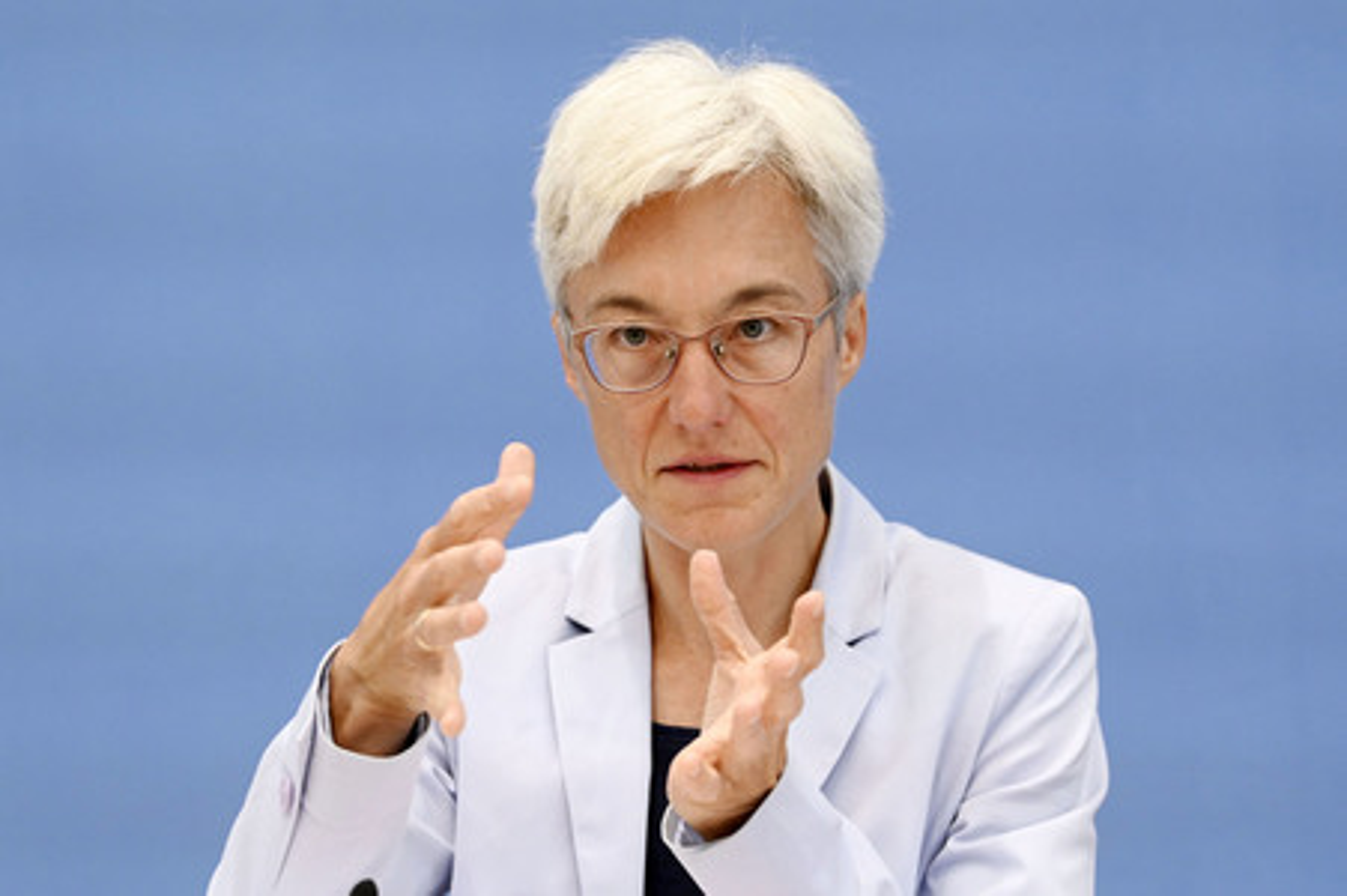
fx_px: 4561
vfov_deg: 11.2
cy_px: 448
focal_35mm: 122
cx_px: 674
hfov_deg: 16.8
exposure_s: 1/500
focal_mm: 122
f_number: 6.3
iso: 4000
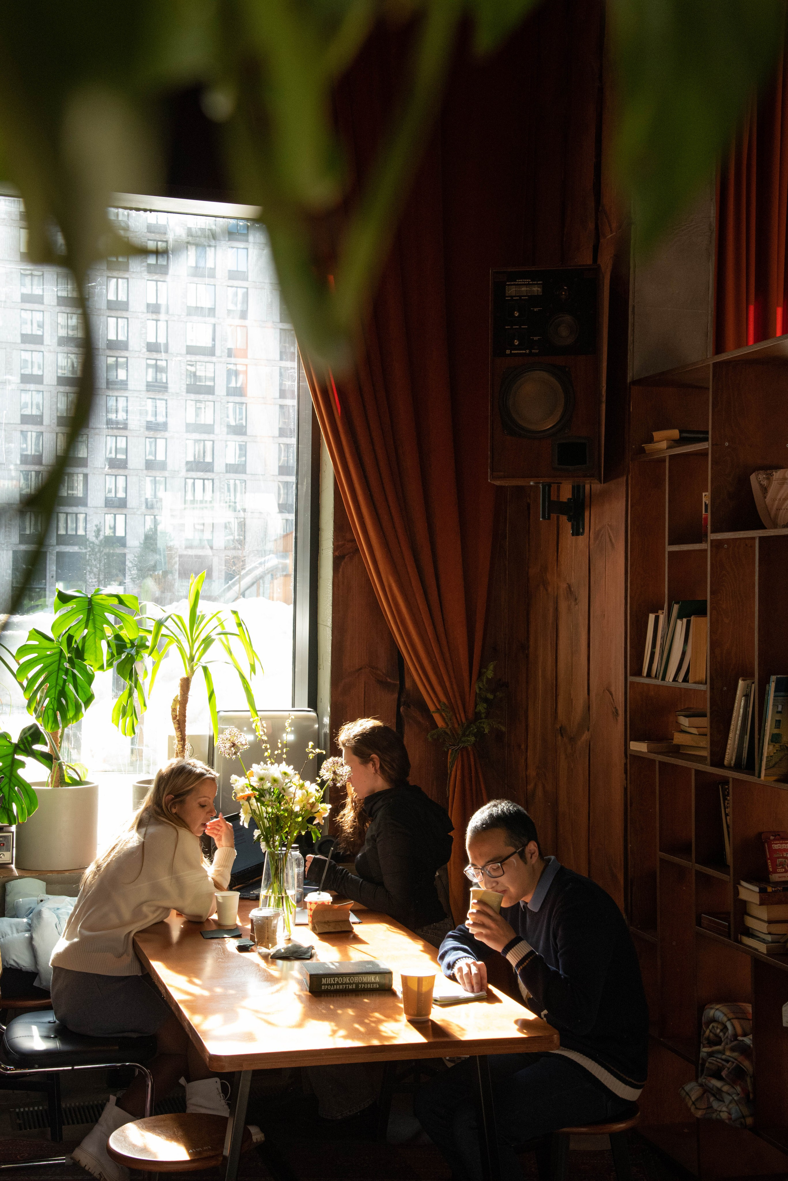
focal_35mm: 50
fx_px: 1640
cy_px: 590
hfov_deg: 27.0
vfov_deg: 39.6
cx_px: 394
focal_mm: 50
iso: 2000
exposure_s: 1/125
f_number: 8
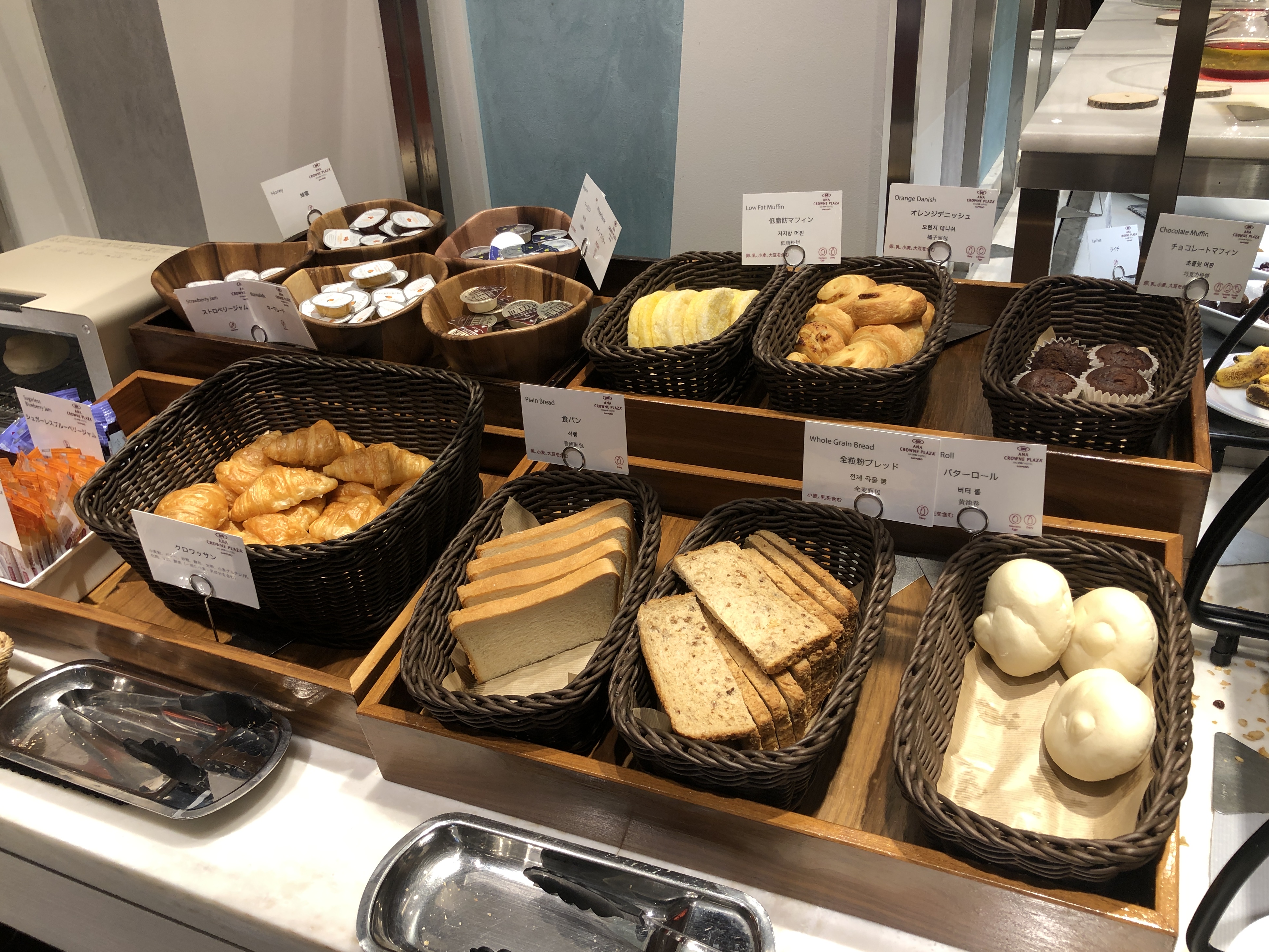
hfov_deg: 61.7
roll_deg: +1.9
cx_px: 622
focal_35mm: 29
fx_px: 1063
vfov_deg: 48.2
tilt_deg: -27.9
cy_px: 467
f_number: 1.8
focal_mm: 3.99
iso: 40
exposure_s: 1/68
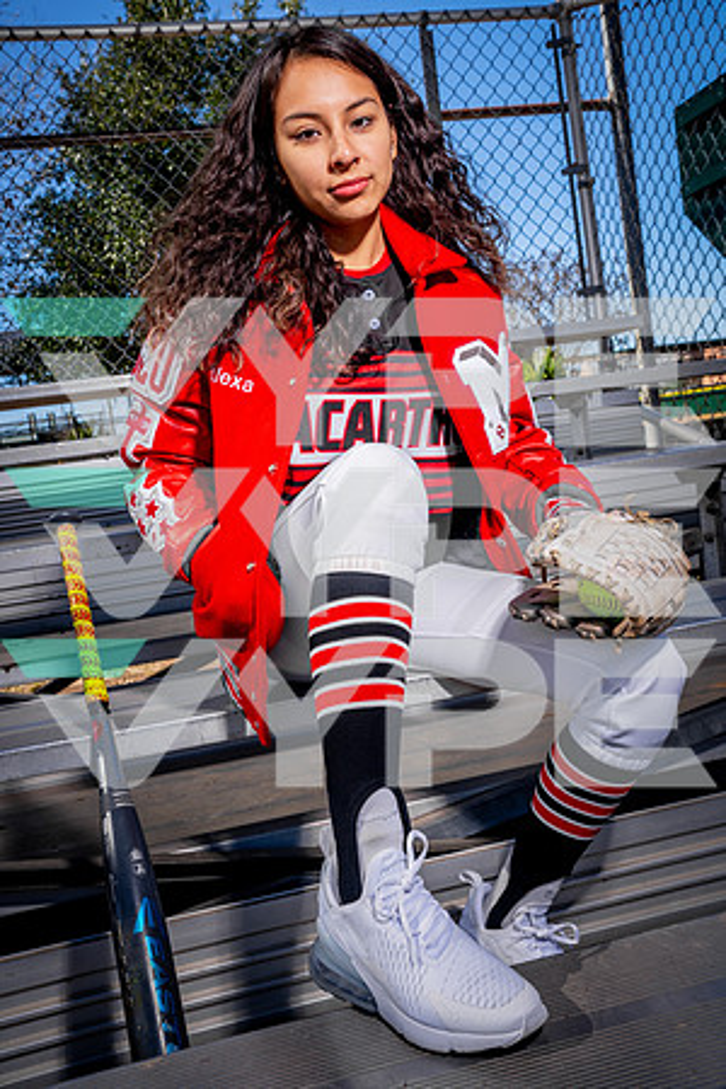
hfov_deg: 38.9
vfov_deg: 55.8
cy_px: 544
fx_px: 1028
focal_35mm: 34
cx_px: 363
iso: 200
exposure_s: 1/125
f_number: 13
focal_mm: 34
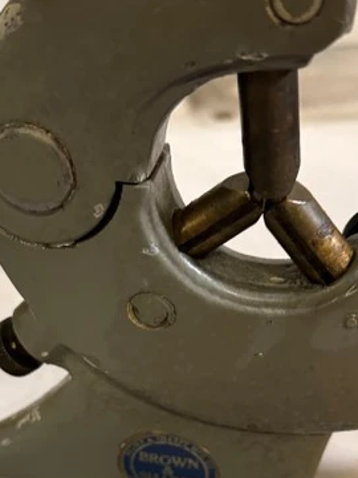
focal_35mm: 50
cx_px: 160
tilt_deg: -38.1
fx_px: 689
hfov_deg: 29.1
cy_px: 356
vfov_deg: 37.3
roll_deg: +3.9
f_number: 1.78
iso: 500
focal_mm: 6.86
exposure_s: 1/60
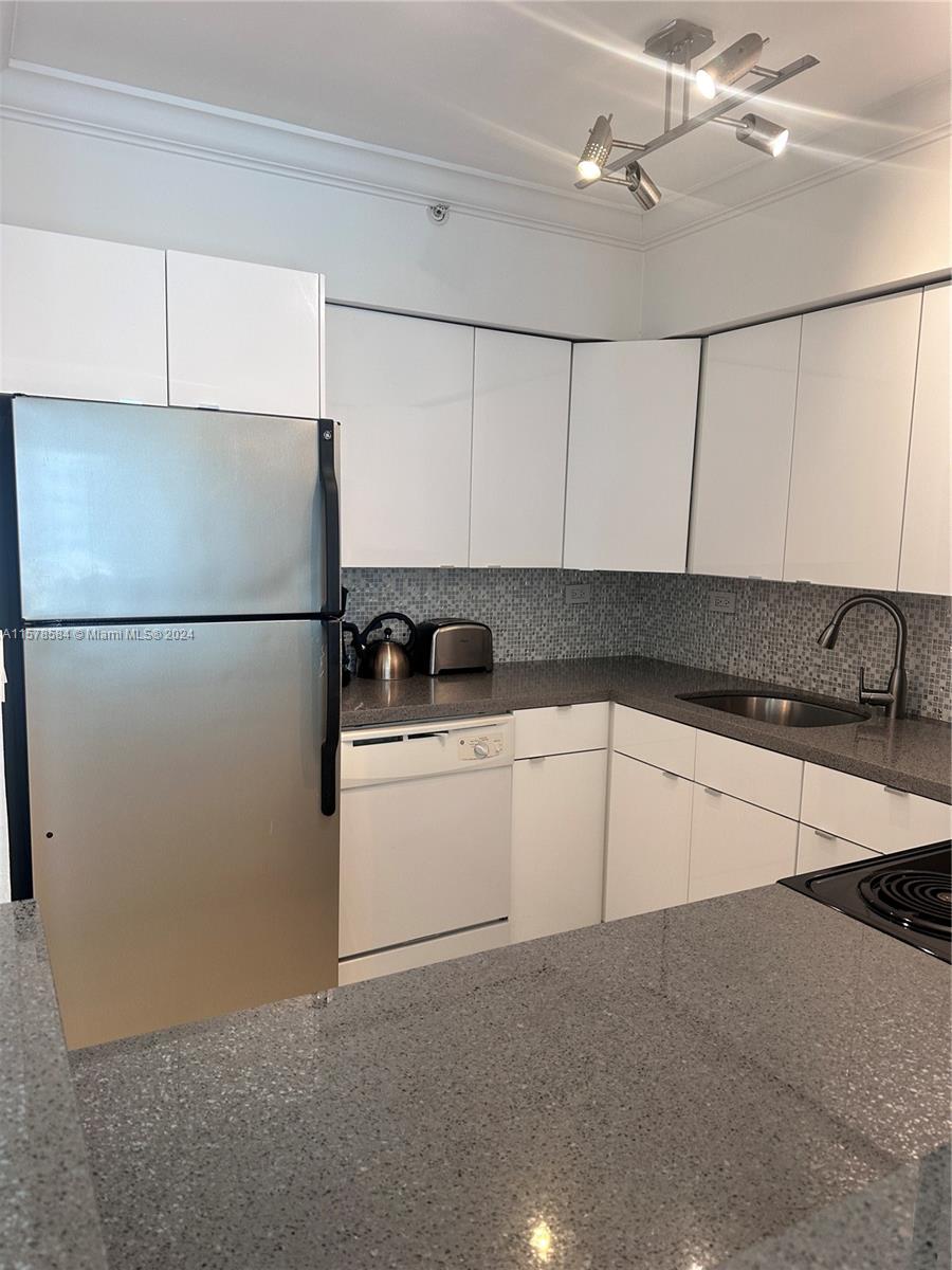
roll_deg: -1.7
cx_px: 476
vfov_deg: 71.6
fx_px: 880
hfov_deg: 56.8
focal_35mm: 24
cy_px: 635
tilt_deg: -6.5
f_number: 1.78
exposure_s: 1/60
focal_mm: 6.86
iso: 125
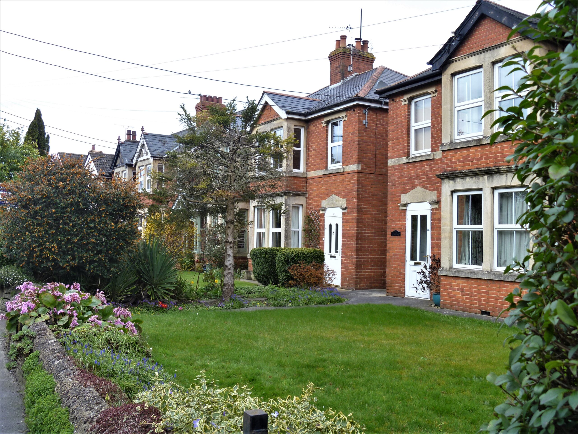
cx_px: 289
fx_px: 584
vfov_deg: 40.7
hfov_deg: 52.6
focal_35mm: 35
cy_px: 217
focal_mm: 6.3
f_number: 3.5
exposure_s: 1/125
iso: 80
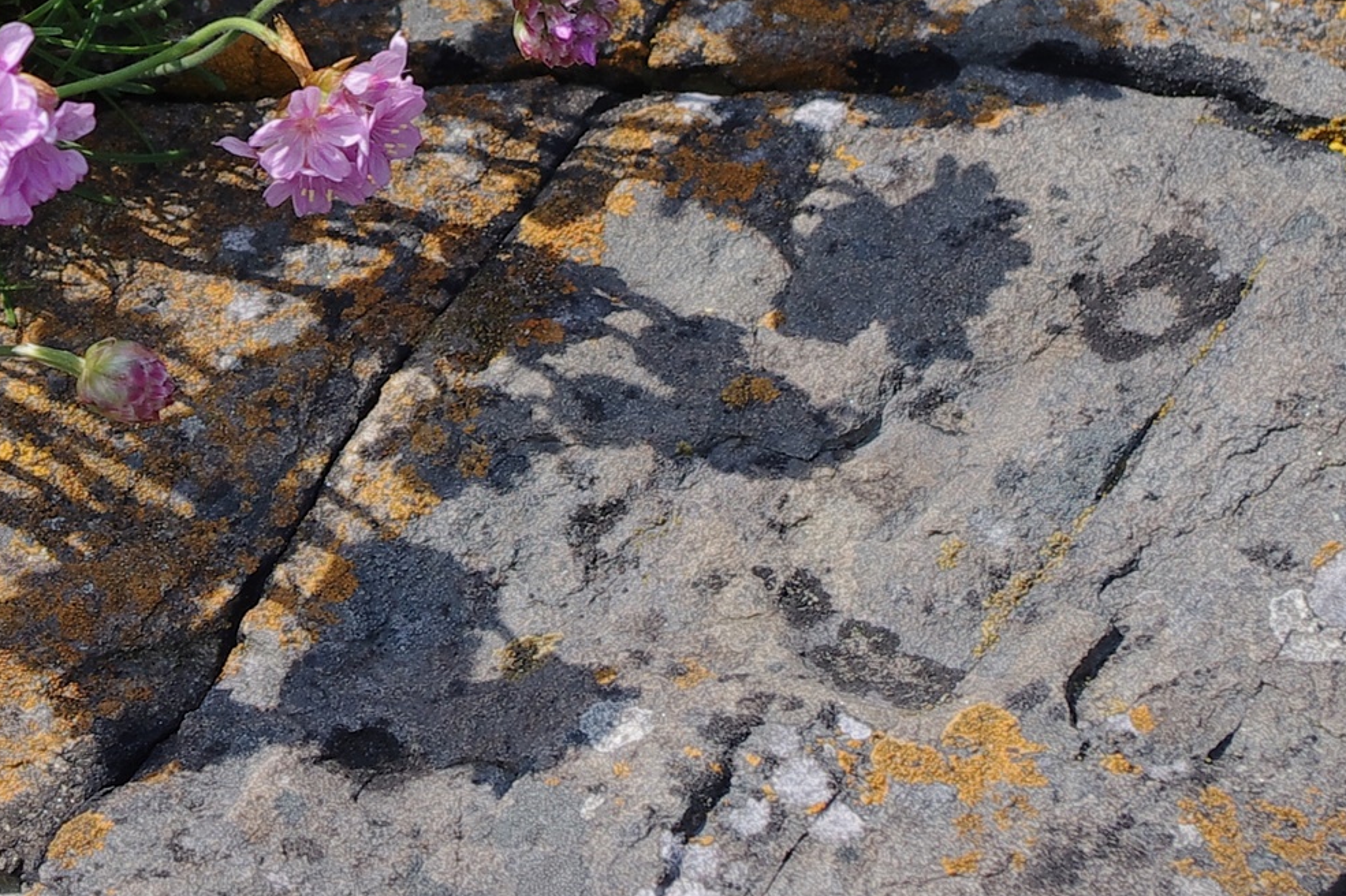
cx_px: -339
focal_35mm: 195
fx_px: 7288
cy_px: -373
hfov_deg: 10.4
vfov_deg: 7.0
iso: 200
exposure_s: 1/500
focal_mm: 42.5
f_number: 7.1
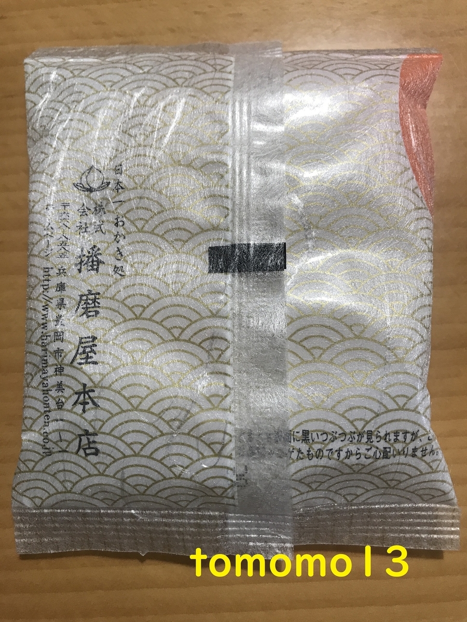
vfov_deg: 63.4
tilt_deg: -84.4
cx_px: 234
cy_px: 311
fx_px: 504
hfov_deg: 49.7
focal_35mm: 28
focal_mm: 3.99
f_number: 1.8
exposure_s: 1/40
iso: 25
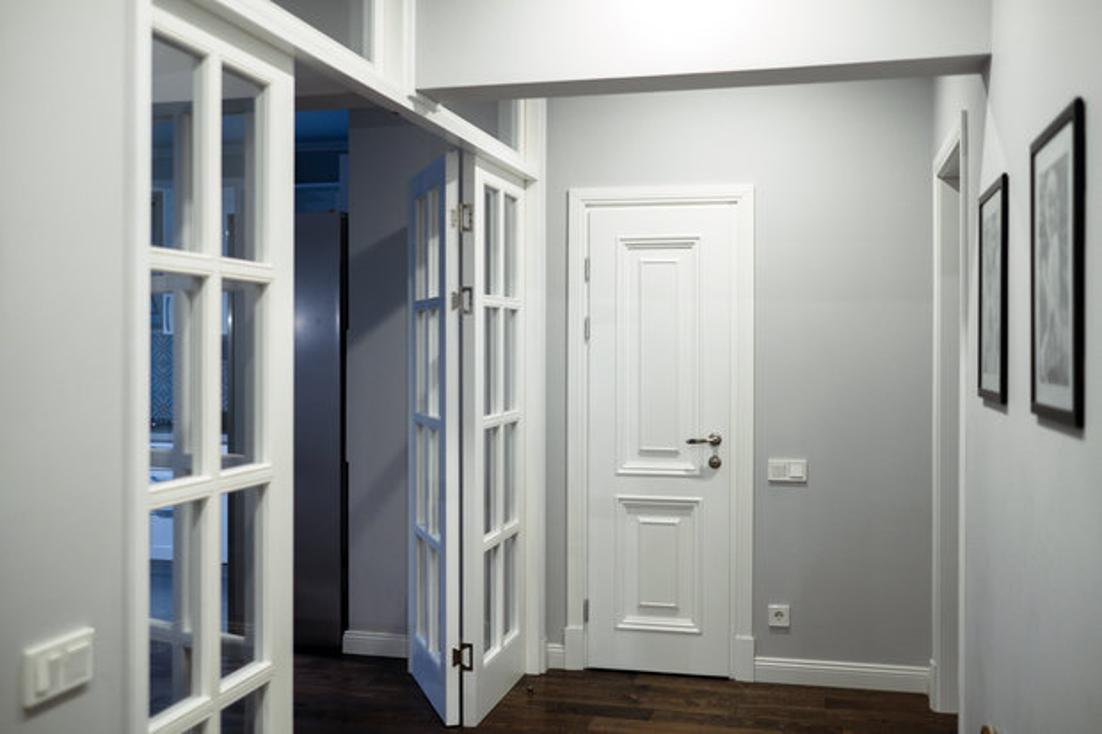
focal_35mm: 35
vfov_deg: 37.8
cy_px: 367
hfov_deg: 54.4
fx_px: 1071
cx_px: 551
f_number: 1.4
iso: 200
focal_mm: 23
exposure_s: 1/60
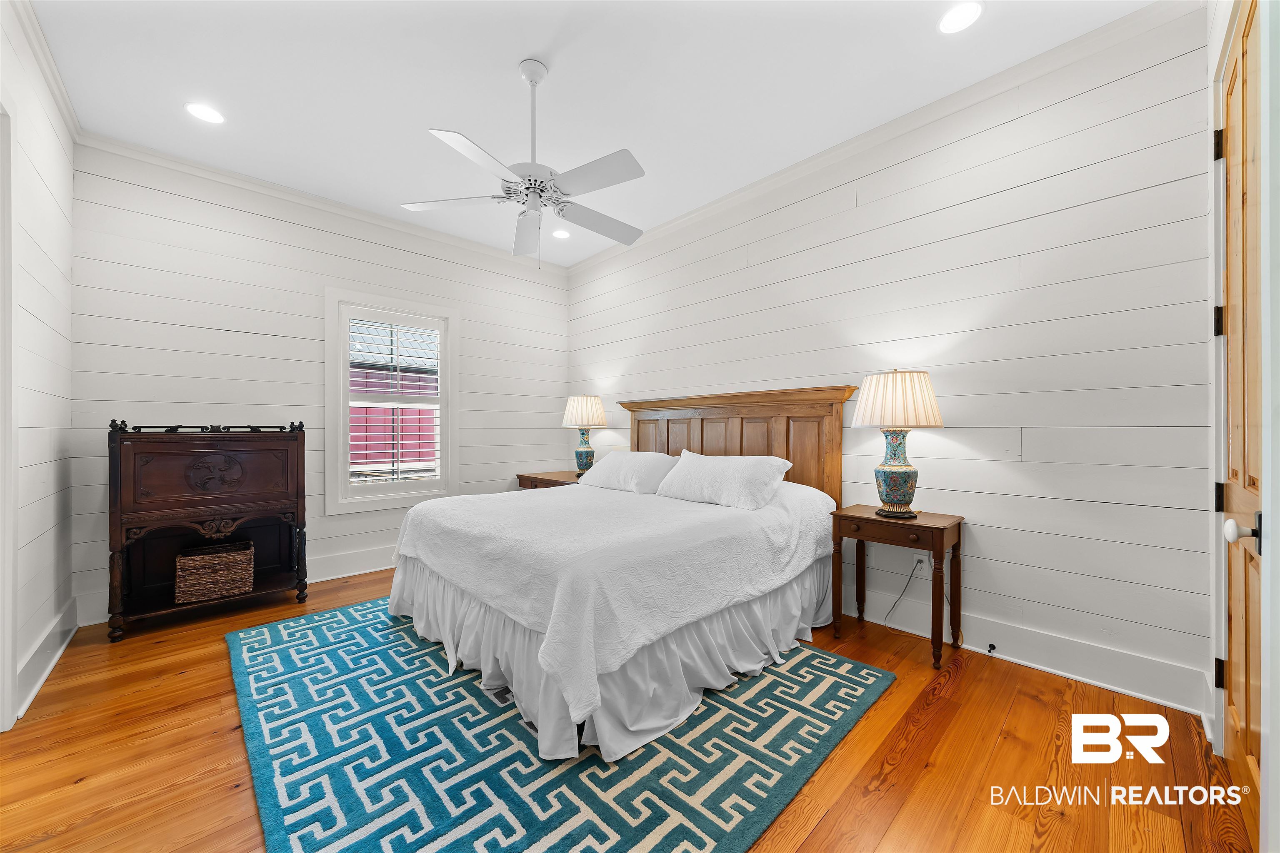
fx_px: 462
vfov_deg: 85.4
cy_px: 426
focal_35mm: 13
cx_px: 640
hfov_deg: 108.3
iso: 320
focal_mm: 13
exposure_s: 1/2
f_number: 8
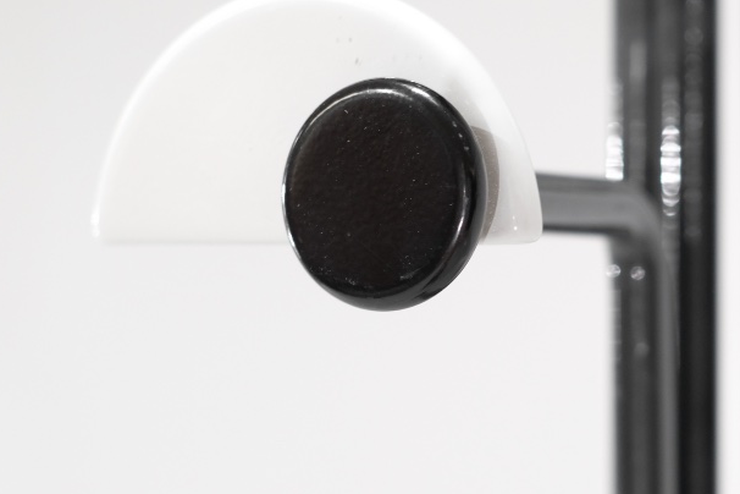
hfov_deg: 19.4
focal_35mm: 105
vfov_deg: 13.0
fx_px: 2158
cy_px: 234
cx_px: 520
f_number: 2.8
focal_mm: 35
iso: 800
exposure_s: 1/140
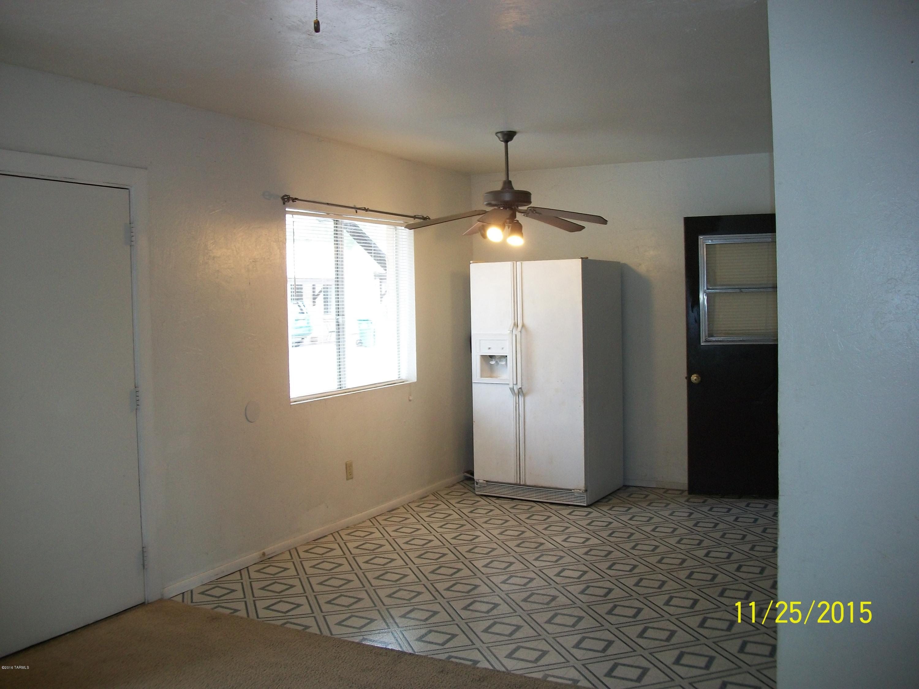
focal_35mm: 32
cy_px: 344
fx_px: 850
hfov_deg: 56.8
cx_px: 460
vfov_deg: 44.2
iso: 80
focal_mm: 5.7
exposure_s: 1/30
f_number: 2.9
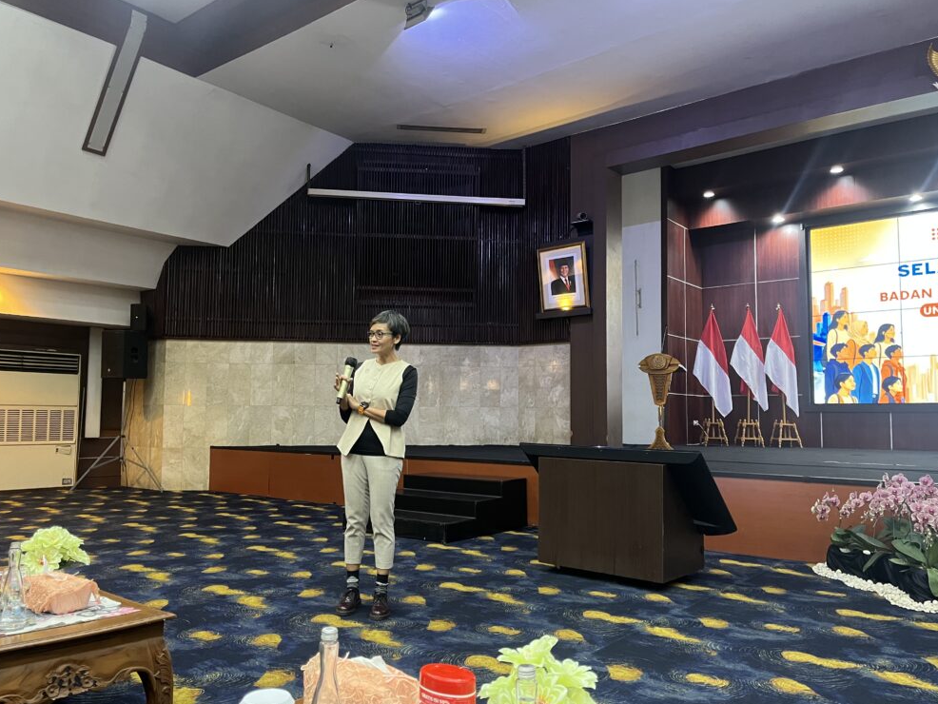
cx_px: 458
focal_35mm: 27
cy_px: 361
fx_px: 732
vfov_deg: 51.4
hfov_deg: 65.3
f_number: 1.6
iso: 500
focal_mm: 5.1
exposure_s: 1/50
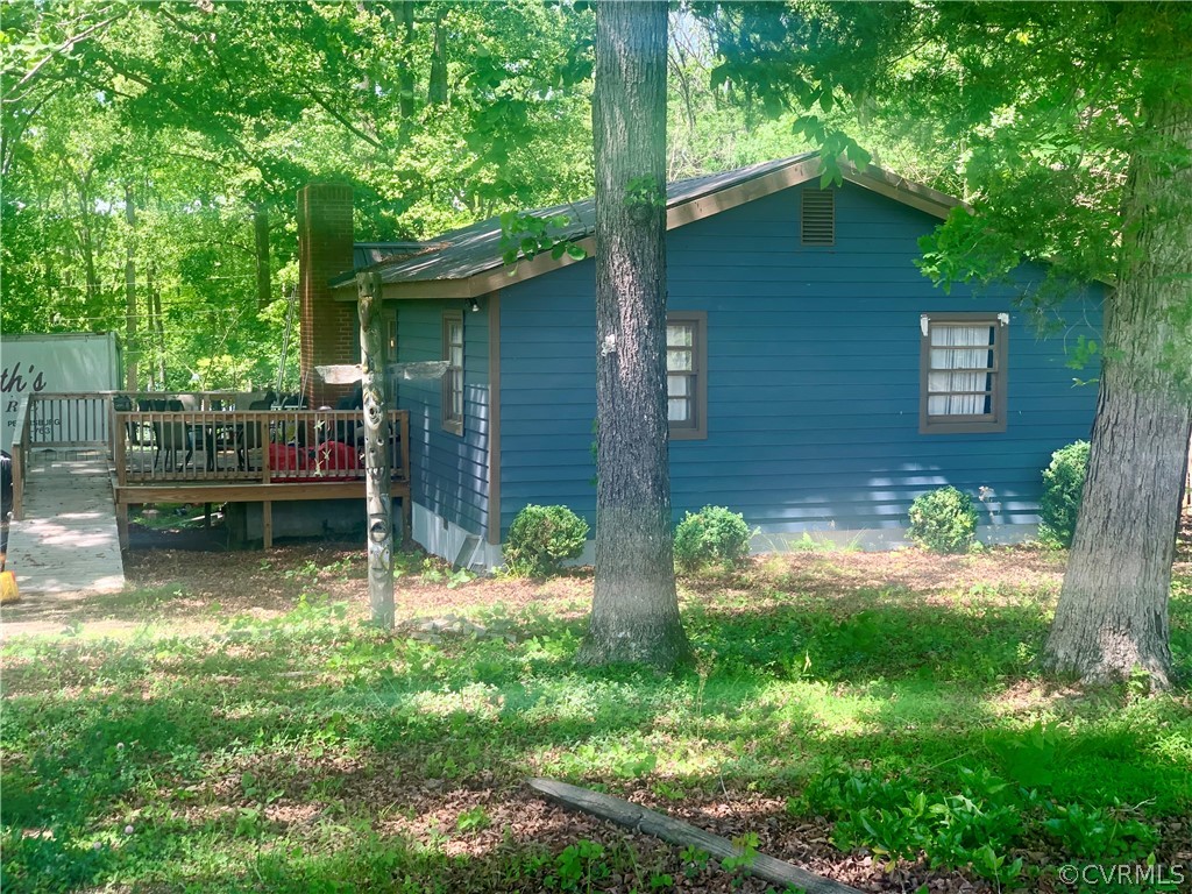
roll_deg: -0.6
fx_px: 1791
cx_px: 596
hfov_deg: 36.8
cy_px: 447
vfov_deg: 28.0
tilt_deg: -3.5
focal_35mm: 52
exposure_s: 1/86
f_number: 2.4
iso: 16
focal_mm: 6
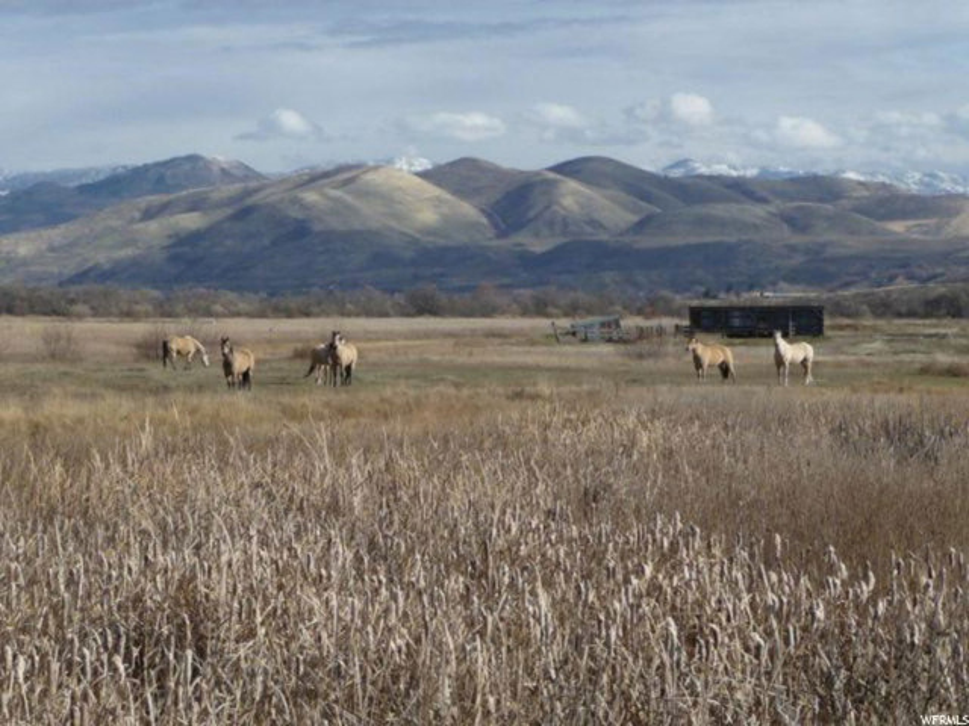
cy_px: 363
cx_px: 484
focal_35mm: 97
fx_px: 2715
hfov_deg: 20.2
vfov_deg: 15.2
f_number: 4.4
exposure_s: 1/1000
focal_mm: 9.8
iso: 100
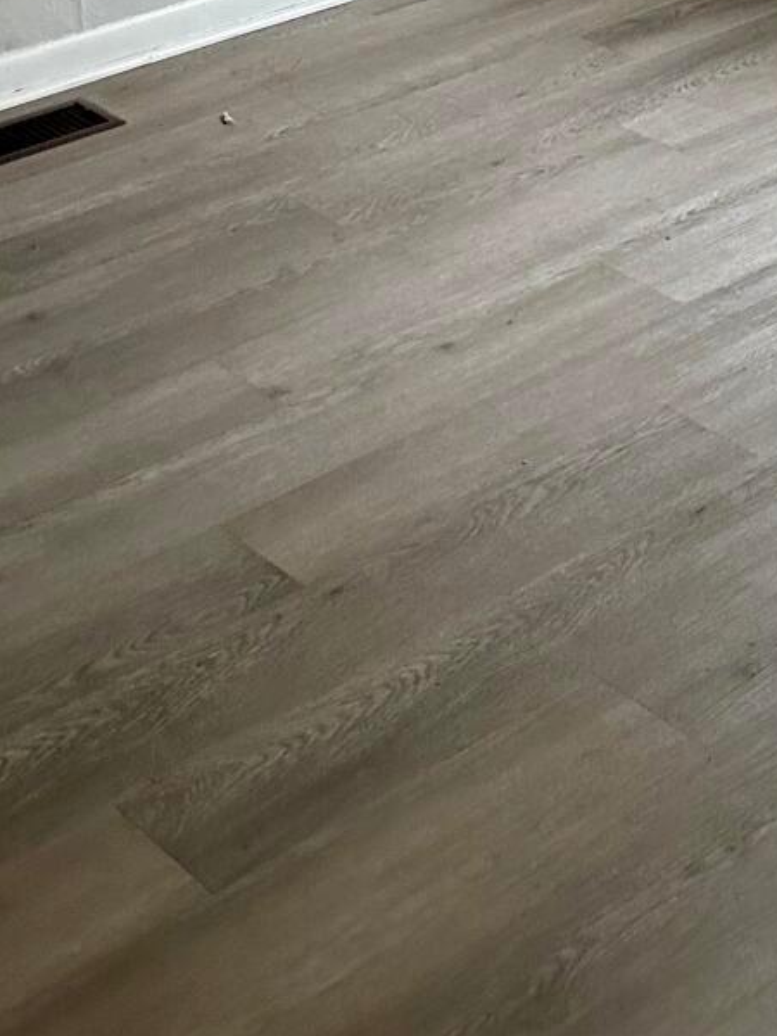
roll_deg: +1.8
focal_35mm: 80
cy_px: -426
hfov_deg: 18.4
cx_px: 520
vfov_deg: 21.3
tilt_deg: -10.0
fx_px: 2394
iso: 320
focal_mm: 6.86
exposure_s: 1/60
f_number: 1.78
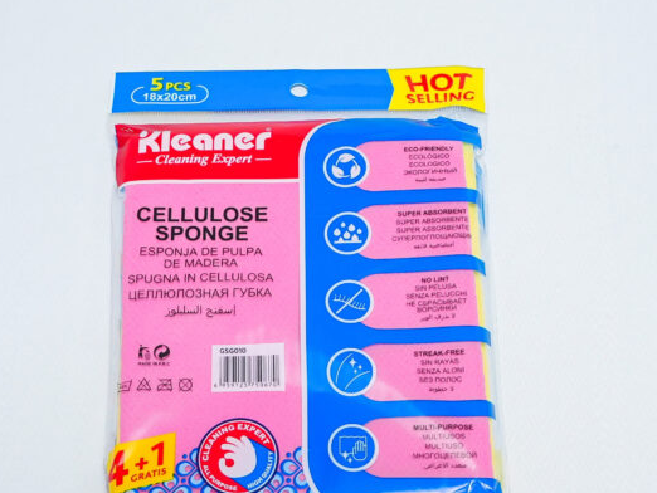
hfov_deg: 28.9
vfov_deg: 21.9
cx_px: 302
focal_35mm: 67
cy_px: 286
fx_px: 1272
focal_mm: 35
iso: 2500
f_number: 9
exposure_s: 1/160
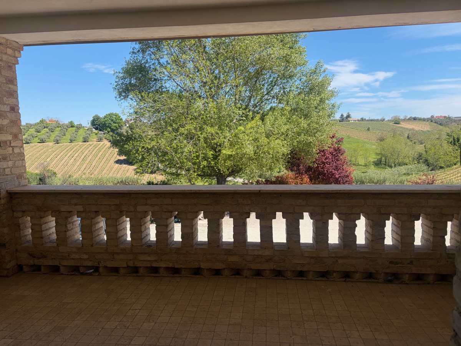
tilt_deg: -6.2
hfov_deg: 67.3
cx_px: 230
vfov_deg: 53.1
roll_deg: +1.1
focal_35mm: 26
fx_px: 346
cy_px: 173
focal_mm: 5.96
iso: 50
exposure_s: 1/1848
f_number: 1.6
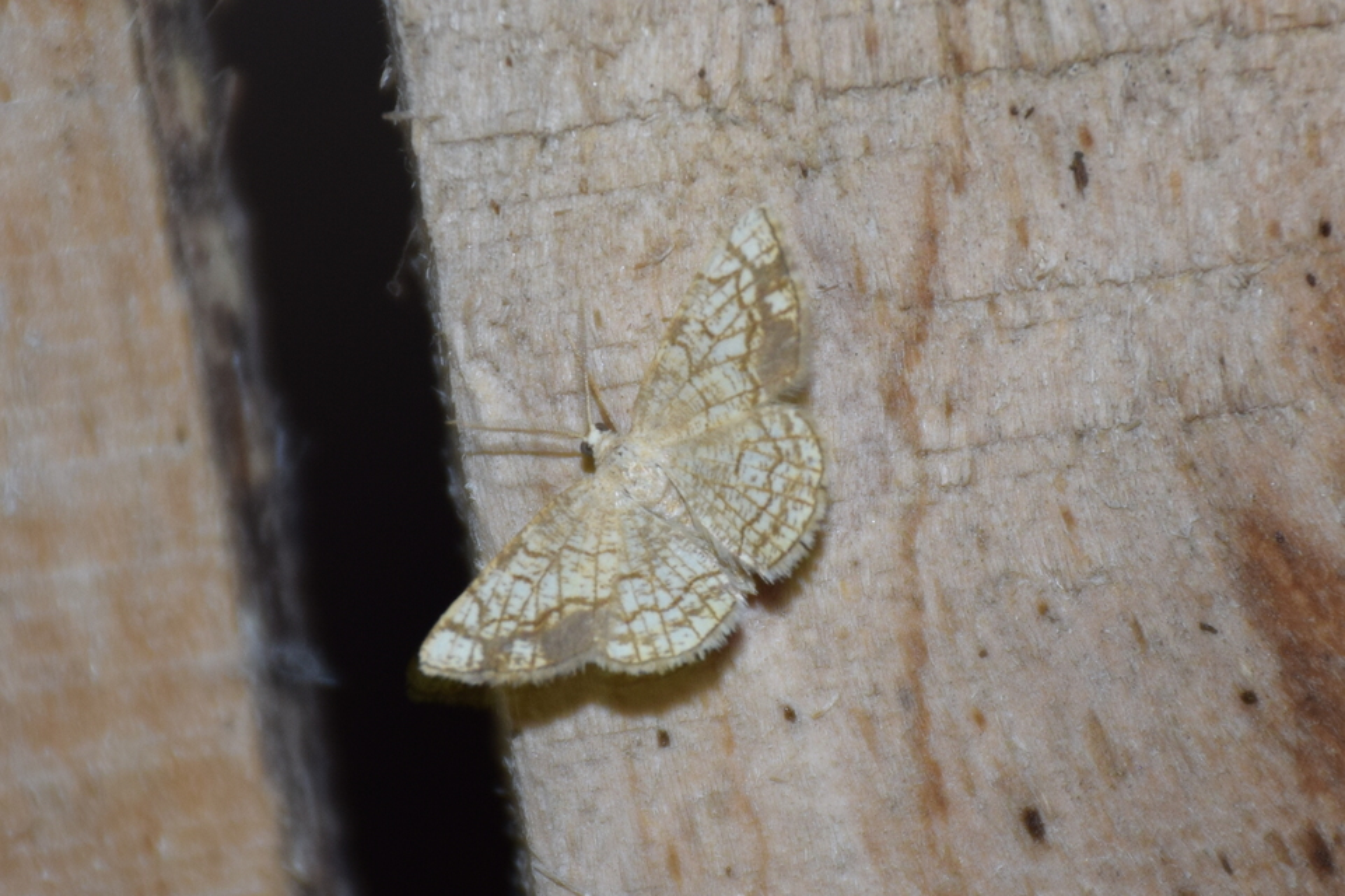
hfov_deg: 9.8
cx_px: 672
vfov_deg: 6.5
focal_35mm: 210
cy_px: 448
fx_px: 7843
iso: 320
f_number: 5.6
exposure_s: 1/60
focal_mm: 140
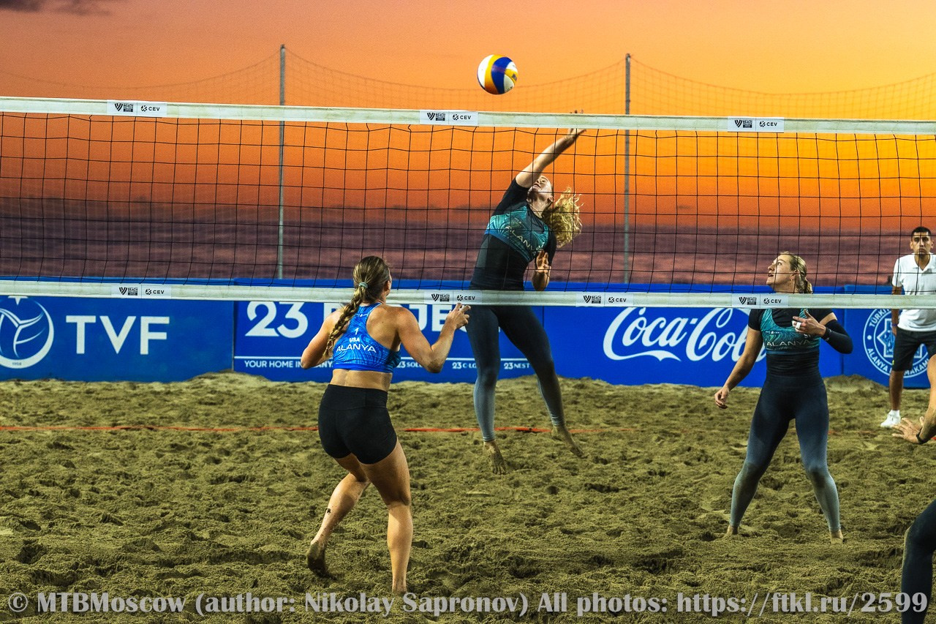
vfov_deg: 13.0
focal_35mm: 105
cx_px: 468
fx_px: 2729
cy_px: 312
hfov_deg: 19.5
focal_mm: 70
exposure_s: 1/400
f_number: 4
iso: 1250
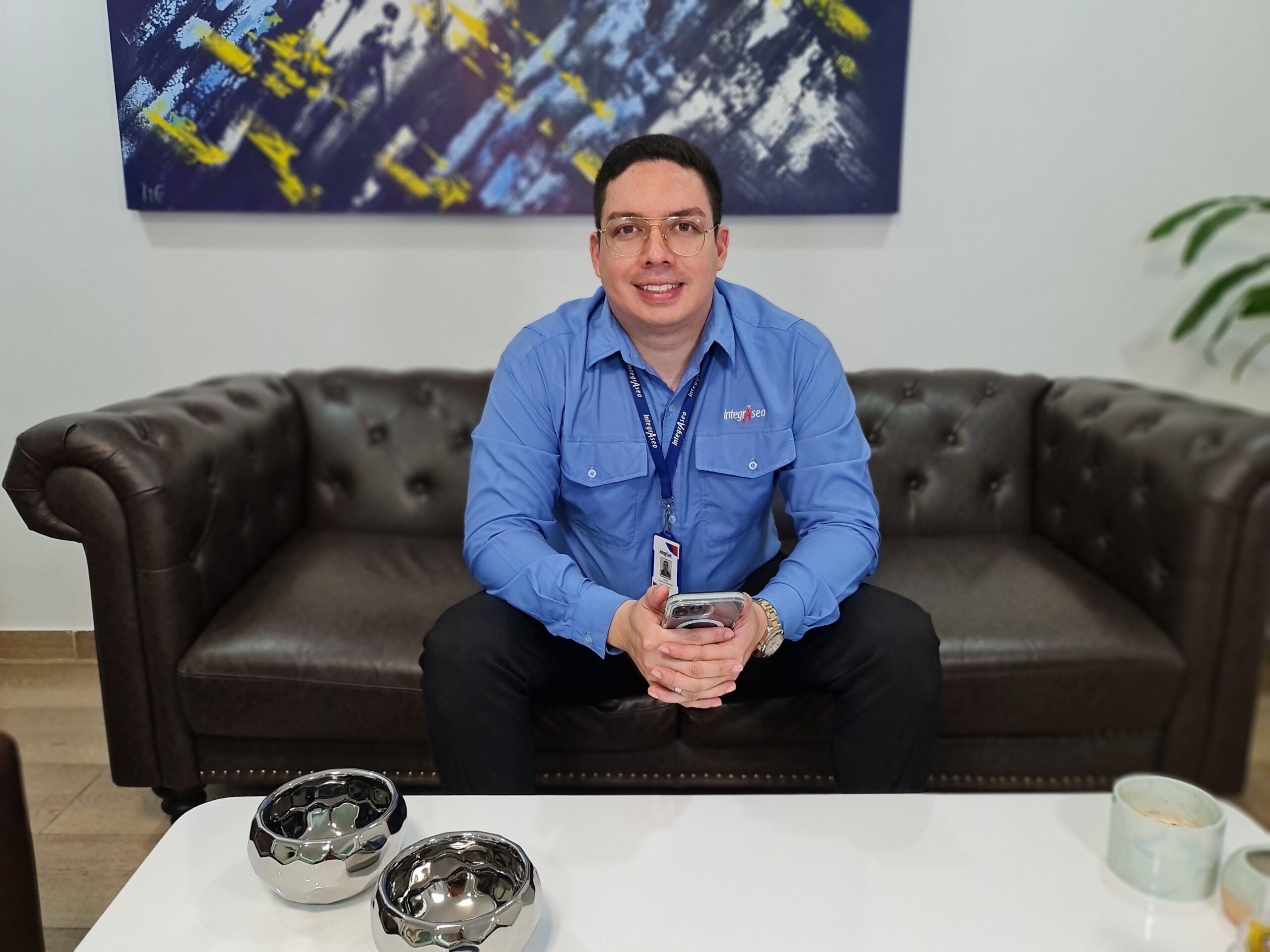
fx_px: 917
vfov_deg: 54.9
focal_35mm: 25
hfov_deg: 69.4
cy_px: 476
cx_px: 635
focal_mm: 7
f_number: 1.8
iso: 250
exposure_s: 1/60
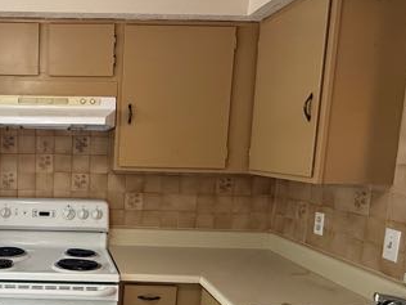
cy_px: 210
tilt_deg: -7.5
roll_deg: -0.3
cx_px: 58
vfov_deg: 38.1
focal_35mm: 37
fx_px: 434
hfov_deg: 46.3
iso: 320
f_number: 2.2
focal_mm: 2.22
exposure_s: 1/120
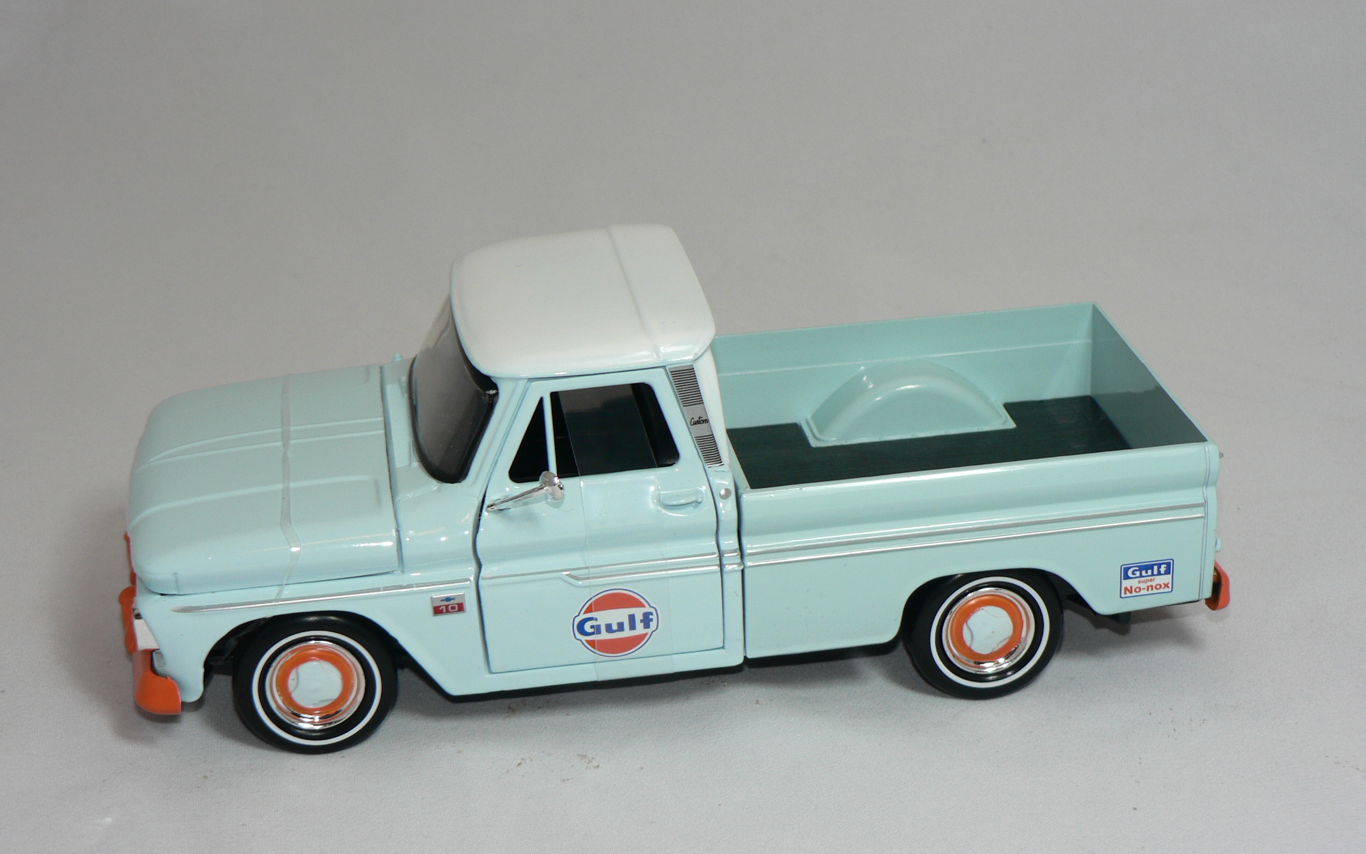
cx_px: 686
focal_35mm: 73
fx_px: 2718
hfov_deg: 28.2
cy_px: 506
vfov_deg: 17.8
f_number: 3.2
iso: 80
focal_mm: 11.4
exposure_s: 1/60
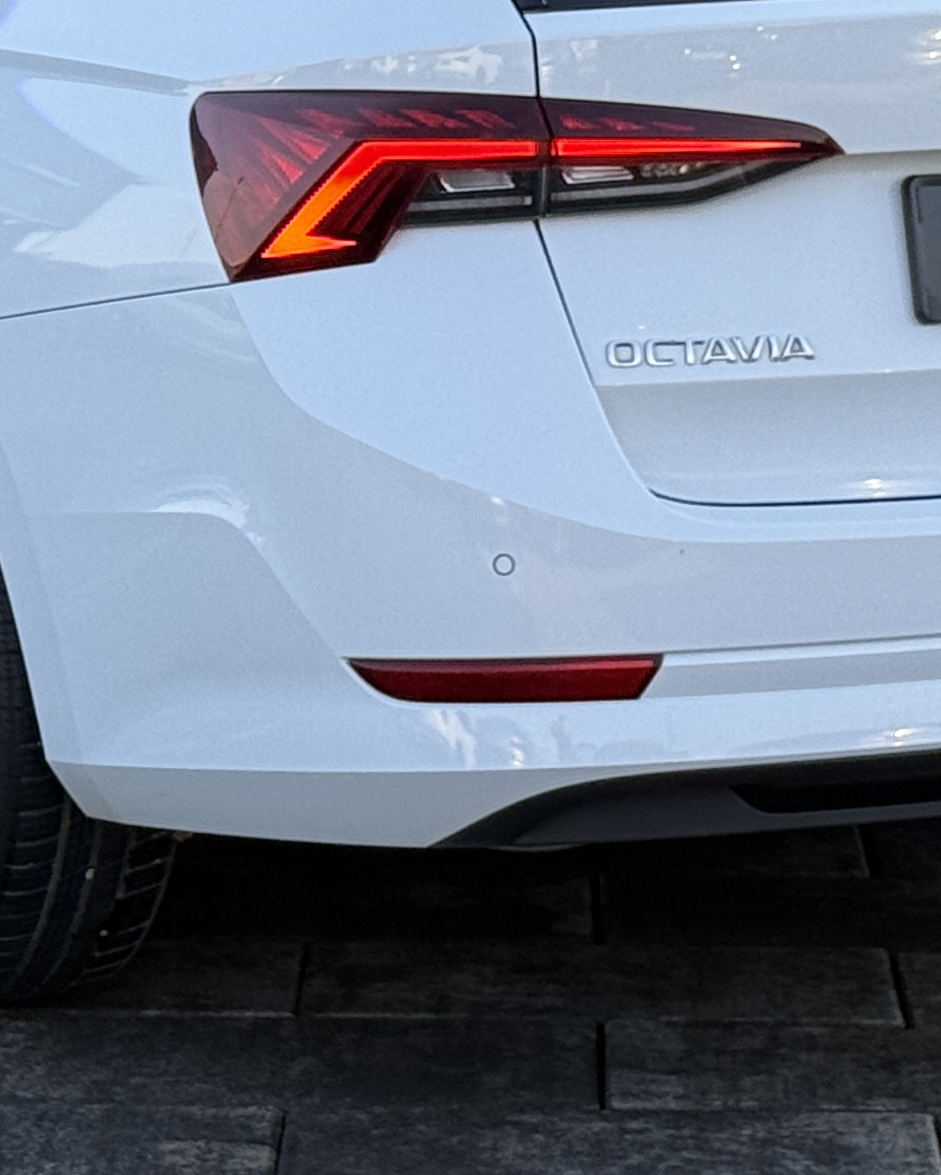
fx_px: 5708
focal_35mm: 164
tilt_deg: -1.6
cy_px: -172
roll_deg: -0.8
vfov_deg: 11.6
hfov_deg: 9.4
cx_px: 260
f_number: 1.78
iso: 80
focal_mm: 6.76
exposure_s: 1/962
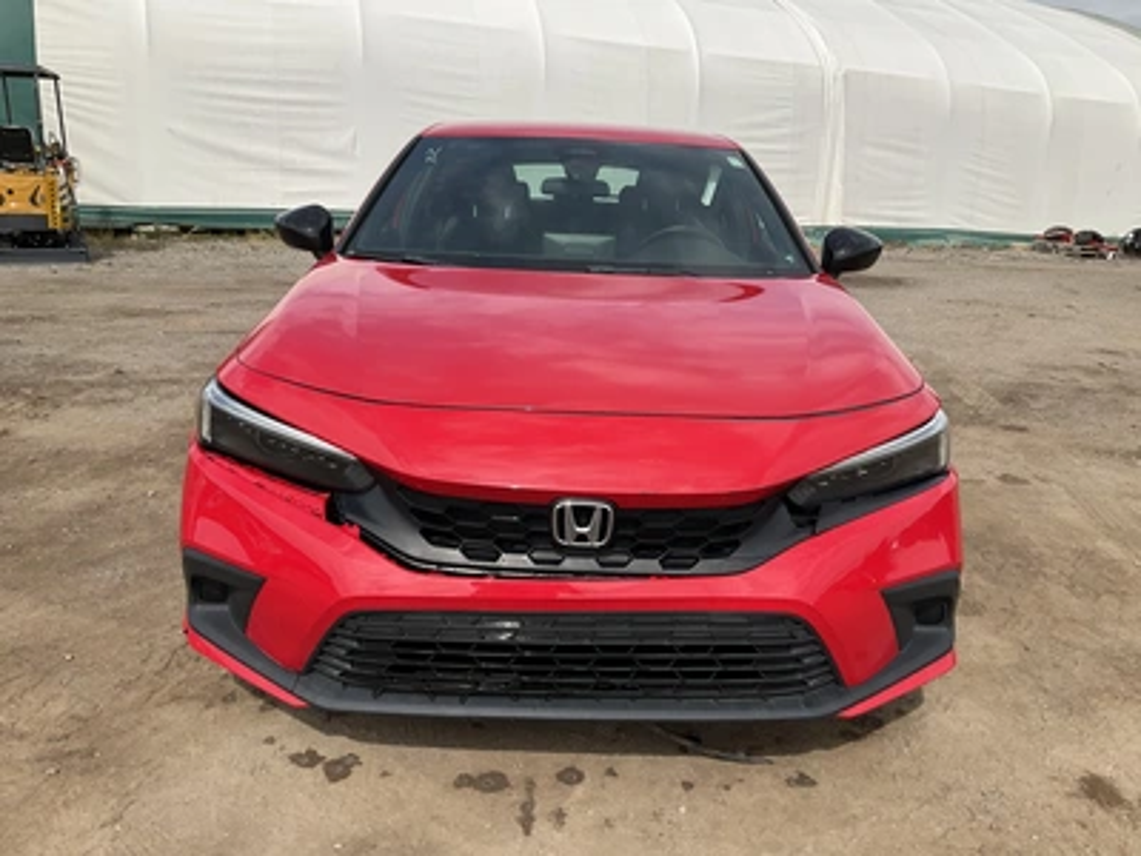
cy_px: 428
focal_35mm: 29
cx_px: 570
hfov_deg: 61.7
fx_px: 956
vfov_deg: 48.2
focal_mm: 3
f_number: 1.8
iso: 25
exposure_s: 1/1730
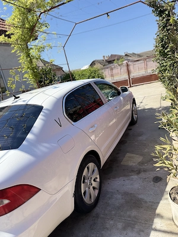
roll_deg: +11.8
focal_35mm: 24
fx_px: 165
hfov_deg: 56.8
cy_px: 118
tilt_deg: -14.7
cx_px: 89
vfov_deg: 71.6
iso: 80
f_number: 1.78
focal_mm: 6.76
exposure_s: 1/3425
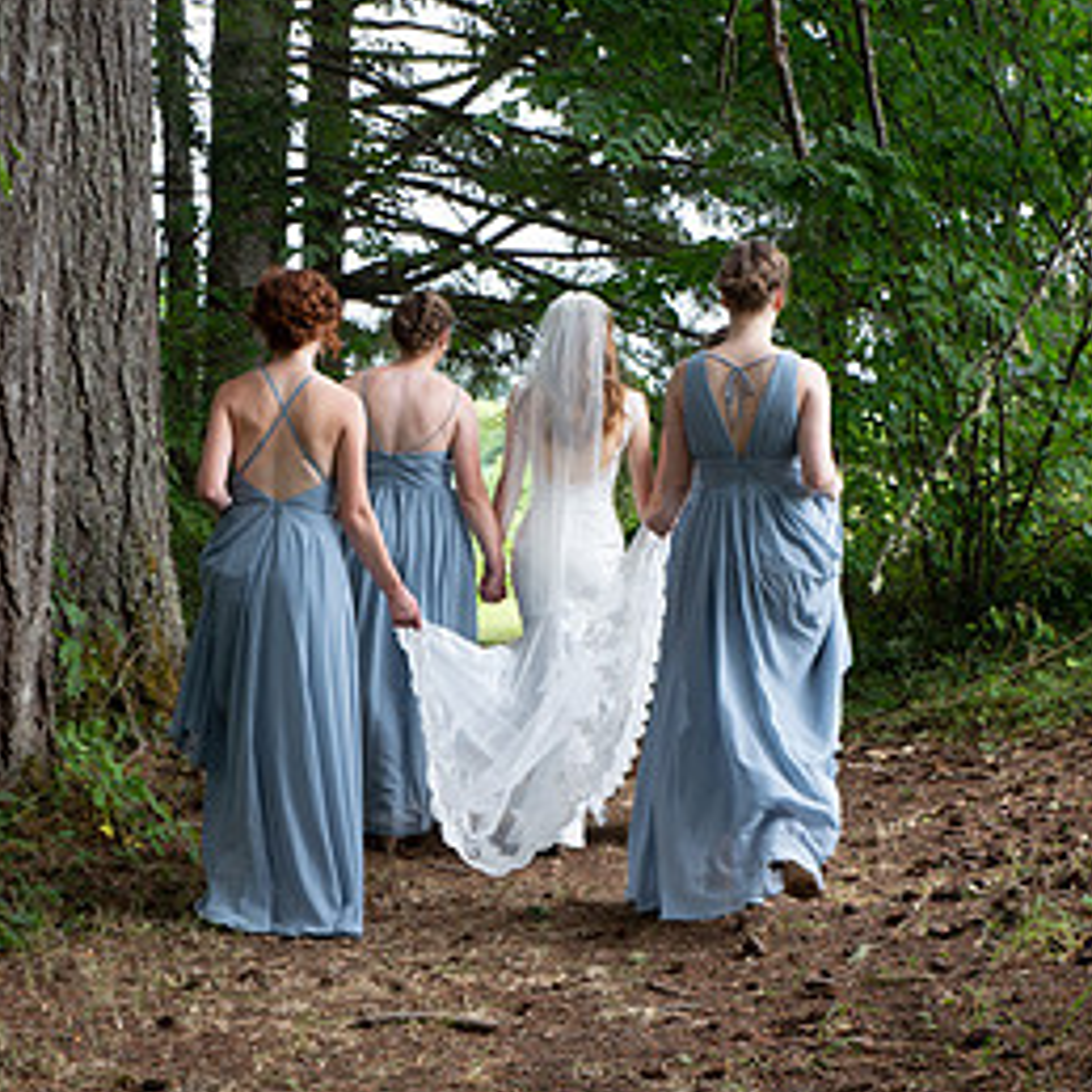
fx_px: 2534
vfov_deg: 24.3
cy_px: 523
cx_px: 548
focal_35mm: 71
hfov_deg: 24.3
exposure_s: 1/100
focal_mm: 48
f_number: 9
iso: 400
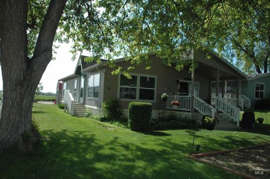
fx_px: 202
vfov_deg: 47.8
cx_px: 135
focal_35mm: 27
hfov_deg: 67.4
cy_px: 90
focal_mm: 18
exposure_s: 1/500
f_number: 11
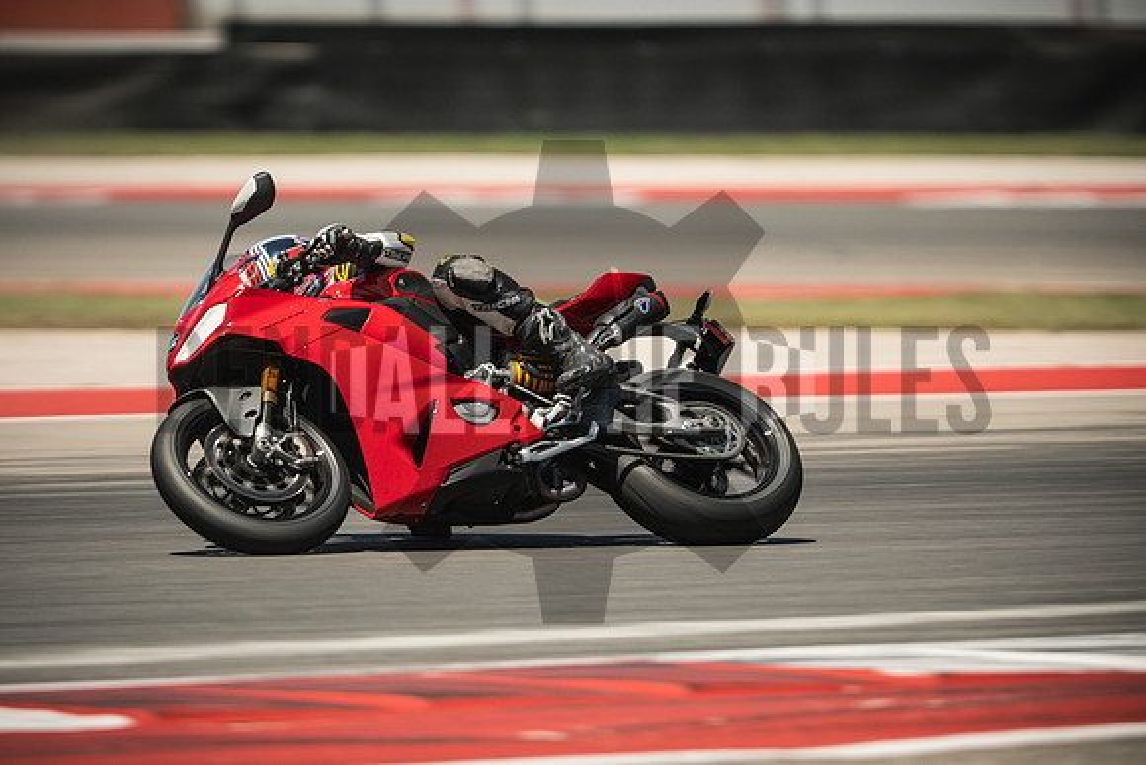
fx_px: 13373
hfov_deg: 4.9
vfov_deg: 3.3
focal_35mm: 420
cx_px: 573
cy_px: 382
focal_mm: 280
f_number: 2.8
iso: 500
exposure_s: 1/400
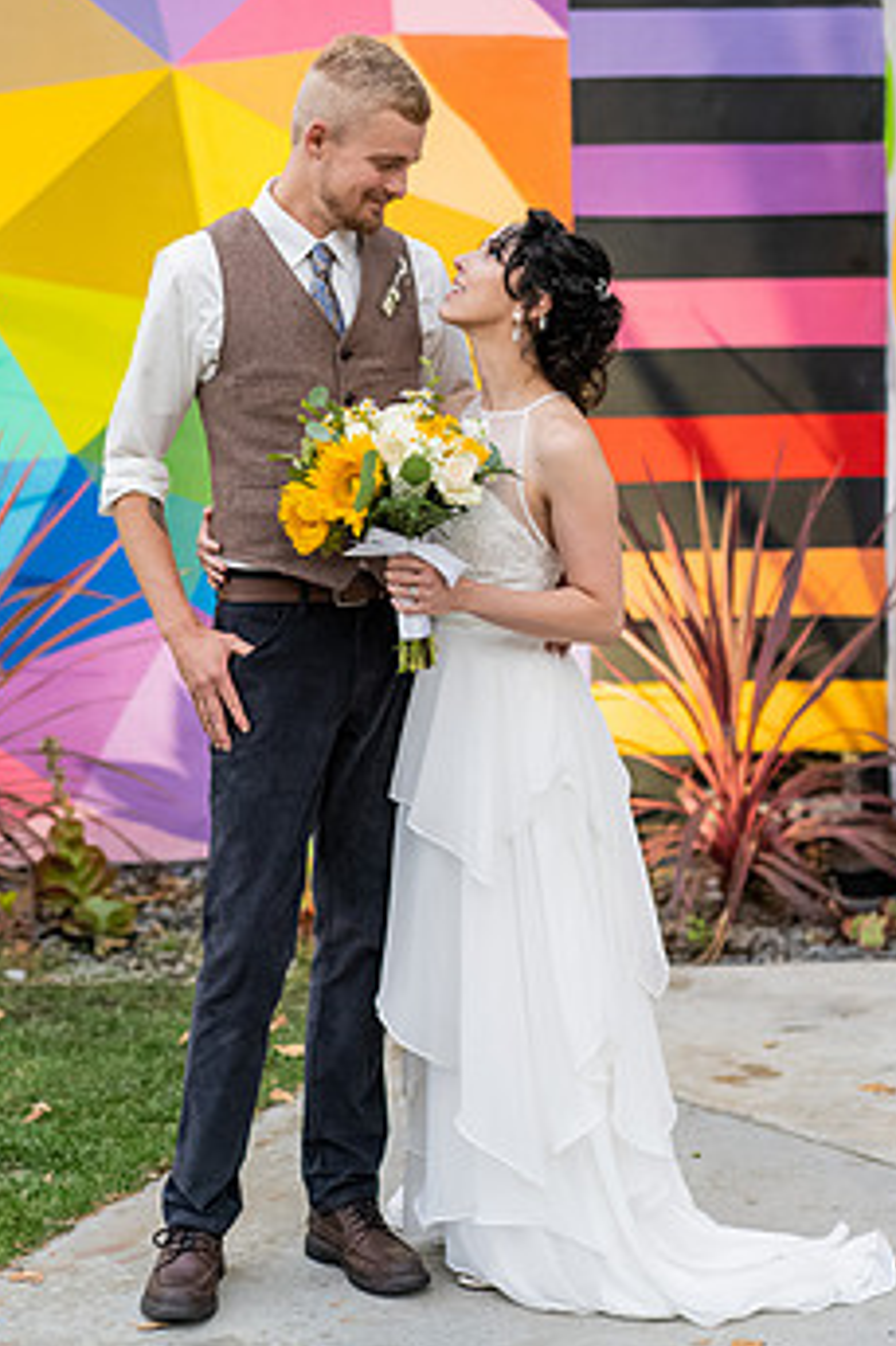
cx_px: 442
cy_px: 548
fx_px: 2690
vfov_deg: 28.0
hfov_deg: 18.9
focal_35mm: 72
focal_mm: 55
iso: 500
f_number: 2.2
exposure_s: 1/200
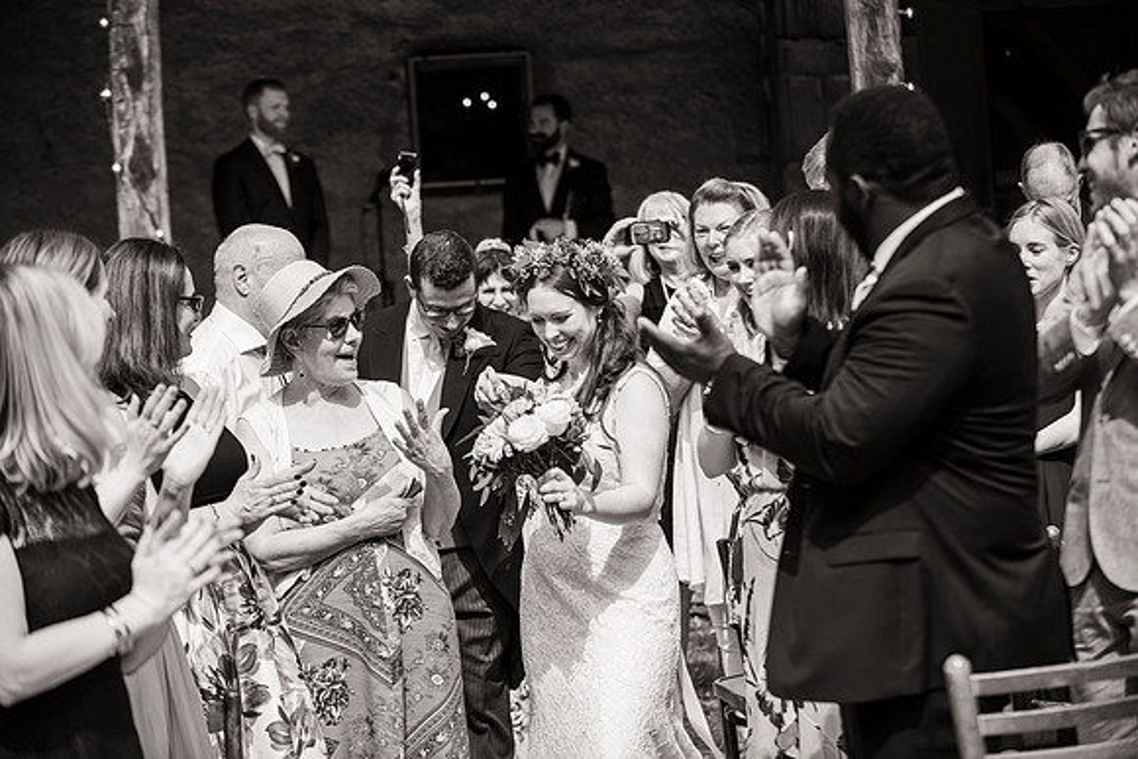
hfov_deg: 20.8
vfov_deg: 14.0
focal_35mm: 98
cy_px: 380
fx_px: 3098
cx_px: 569
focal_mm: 98
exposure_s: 1/3200
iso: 400
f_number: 3.5
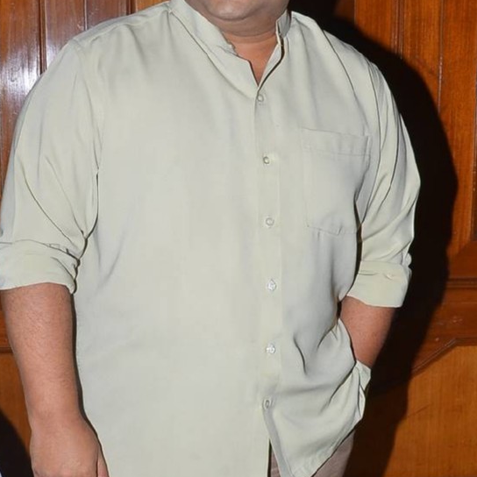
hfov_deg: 23.3
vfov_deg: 23.0
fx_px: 1156
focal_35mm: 74
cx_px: 208
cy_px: 384
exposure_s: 1/125
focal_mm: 21
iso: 800
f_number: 13
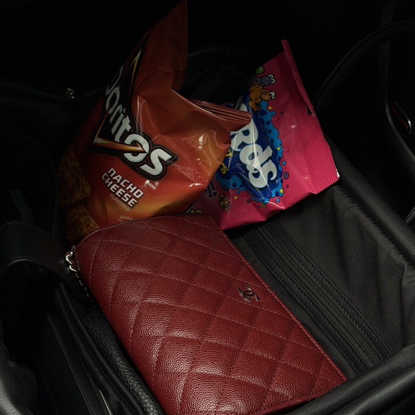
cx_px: 227
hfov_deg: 25.7
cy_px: 174
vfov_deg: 25.7
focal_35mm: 67
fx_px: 909
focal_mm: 6.76
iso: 64
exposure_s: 1/373
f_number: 1.78
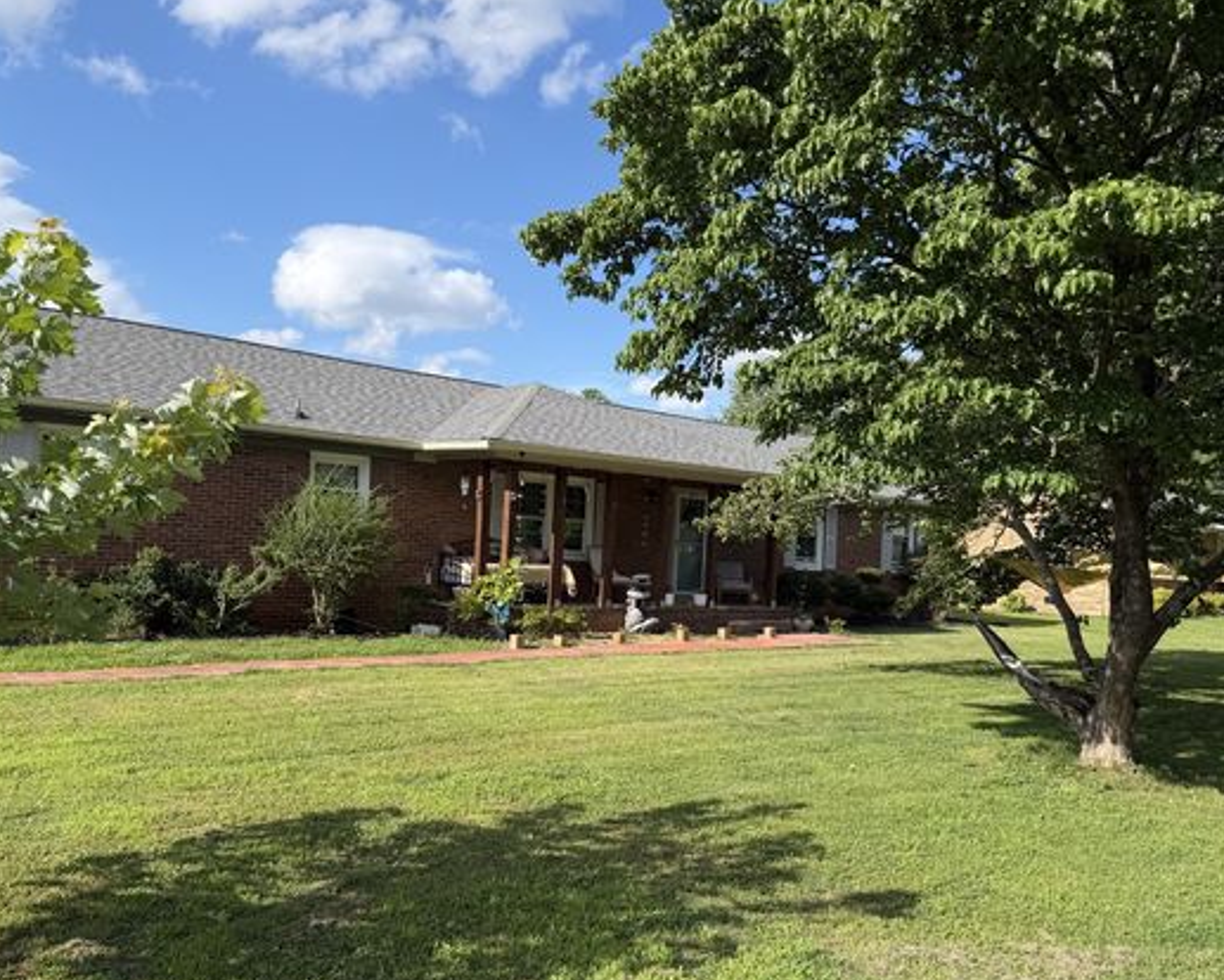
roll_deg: -2.0
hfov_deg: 60.3
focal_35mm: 29
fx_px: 1051
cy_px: 521
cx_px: 547
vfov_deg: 50.0
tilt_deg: +0.3
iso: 80
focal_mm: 6.76
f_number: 1.78
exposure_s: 1/3021
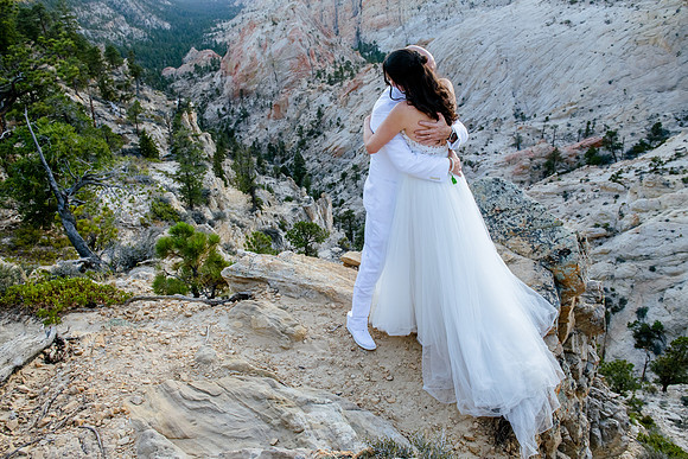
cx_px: 344
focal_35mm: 24
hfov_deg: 73.7
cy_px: 230
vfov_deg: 53.2
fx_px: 459
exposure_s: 1/200
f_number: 7.1
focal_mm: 24
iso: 1250
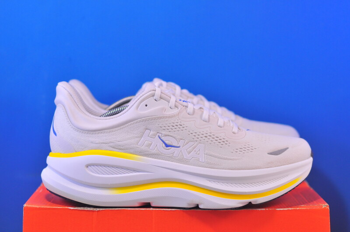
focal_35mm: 75
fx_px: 728
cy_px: 116
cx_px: 175
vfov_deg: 18.1
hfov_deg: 27.0
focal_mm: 50
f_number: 2.5
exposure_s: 1/320
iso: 250
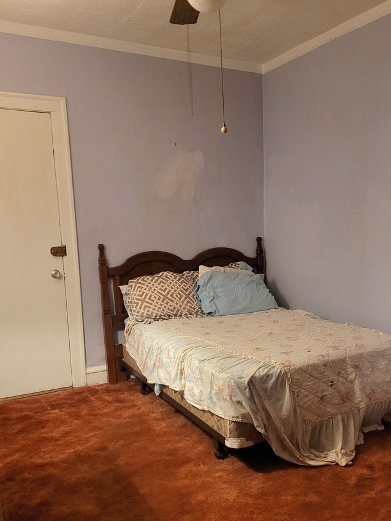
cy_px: 304
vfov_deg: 55.1
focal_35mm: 33
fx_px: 497
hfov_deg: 42.6
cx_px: 245
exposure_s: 1/24
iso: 640
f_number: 1.8
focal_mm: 5.4
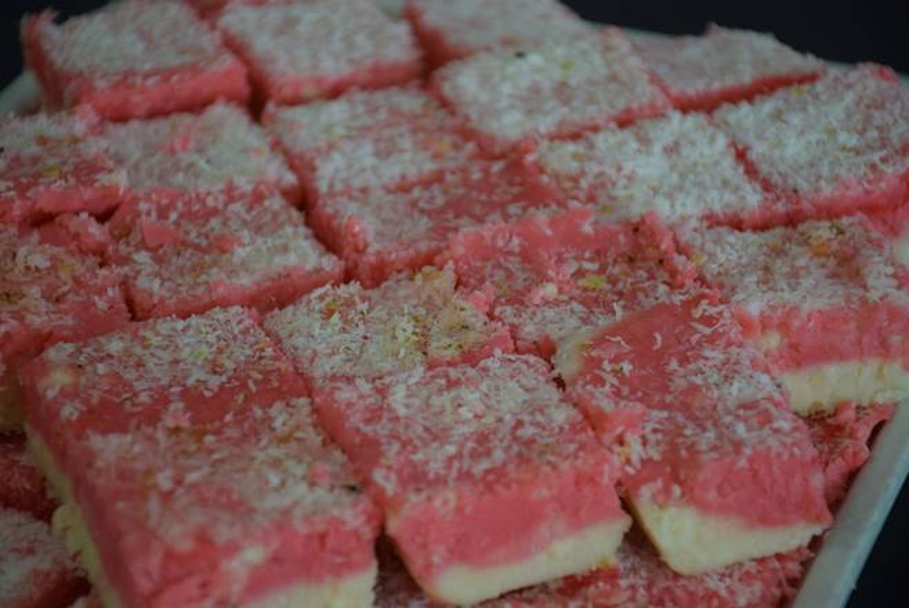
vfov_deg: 9.6
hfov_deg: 14.4
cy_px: 304
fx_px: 3601
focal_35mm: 142
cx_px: 454
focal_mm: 95
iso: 400
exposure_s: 1/100
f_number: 5.3
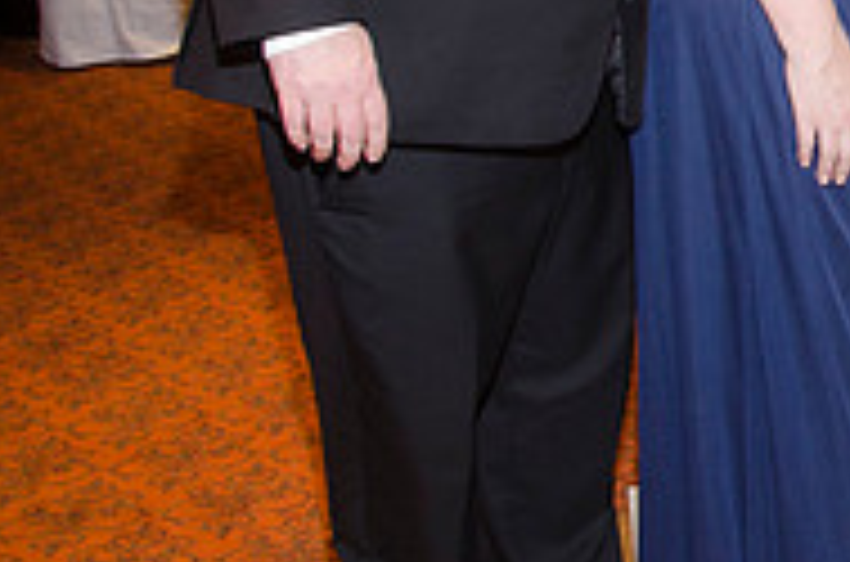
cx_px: 1147
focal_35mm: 83
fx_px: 1955
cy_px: -112
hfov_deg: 21.8
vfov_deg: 15.7
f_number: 5.6
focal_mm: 18
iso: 400
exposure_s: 1/60
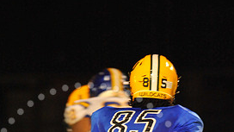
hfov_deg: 2.7
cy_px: 185
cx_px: 89
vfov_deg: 1.5
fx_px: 4982
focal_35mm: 803
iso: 5000
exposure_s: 1/200
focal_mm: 360
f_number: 6.3
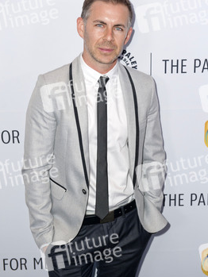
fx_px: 512
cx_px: 104
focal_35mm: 64
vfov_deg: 30.3
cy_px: 133
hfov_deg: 22.9
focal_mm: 58
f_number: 4.5
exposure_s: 1/400
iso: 500
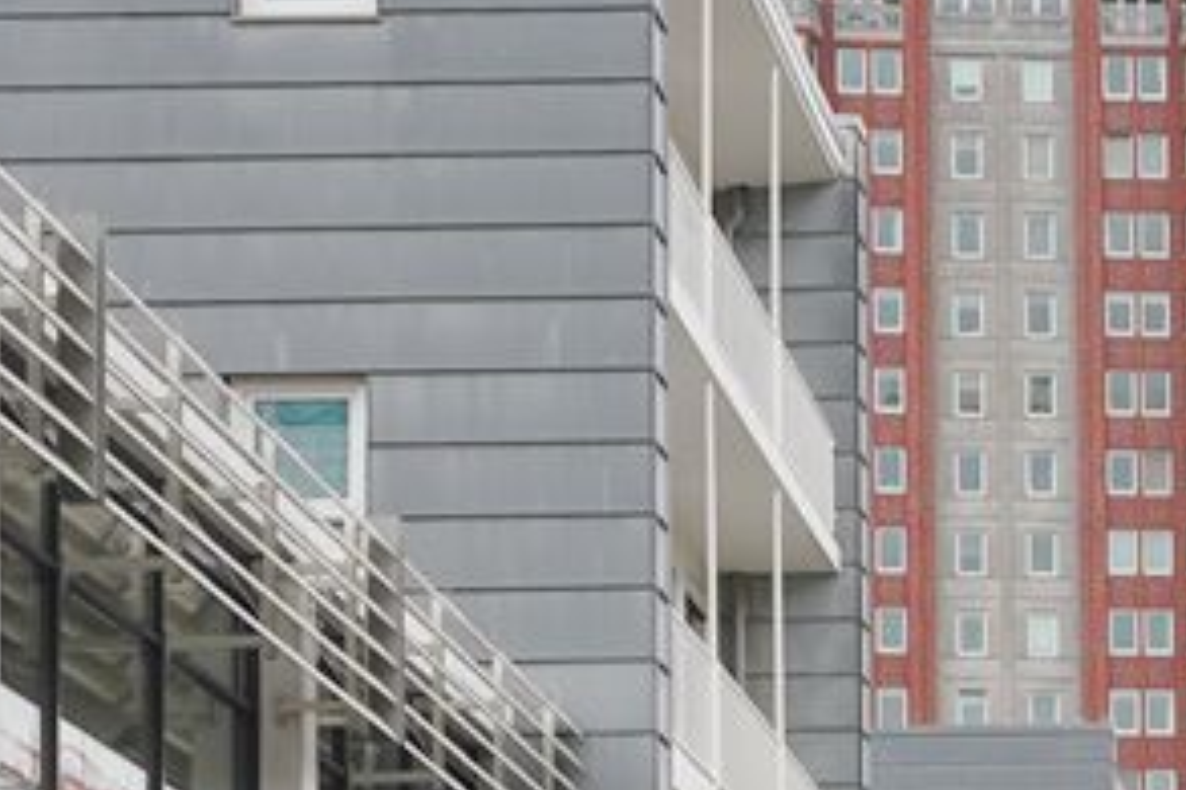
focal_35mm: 164
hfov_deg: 12.1
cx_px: 1672
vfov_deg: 8.2
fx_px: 5400
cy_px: 1260
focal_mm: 24
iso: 100
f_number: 8
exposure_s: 1/100
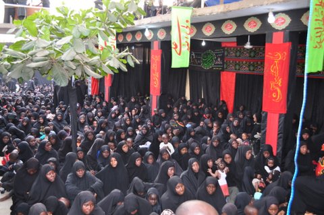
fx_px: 297
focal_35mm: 33
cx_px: 162
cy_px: 108
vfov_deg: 39.9
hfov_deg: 57.3
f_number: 4
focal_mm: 22
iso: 400
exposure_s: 1/60
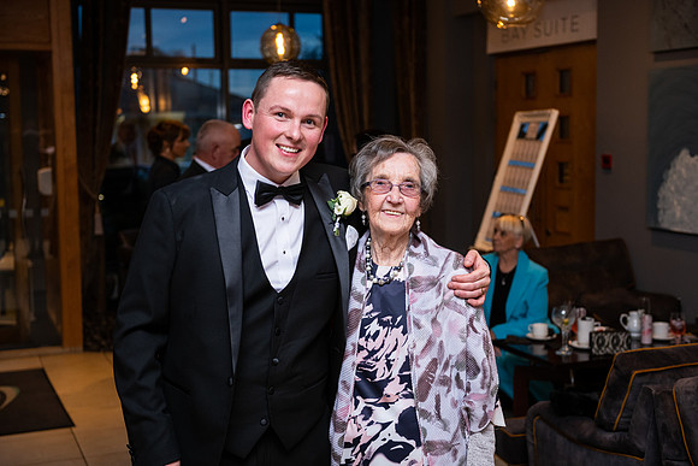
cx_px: 349
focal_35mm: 52
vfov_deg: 26.0
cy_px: 233
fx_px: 1008
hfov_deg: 38.2
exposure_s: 1/160
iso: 640
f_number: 3.5
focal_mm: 52
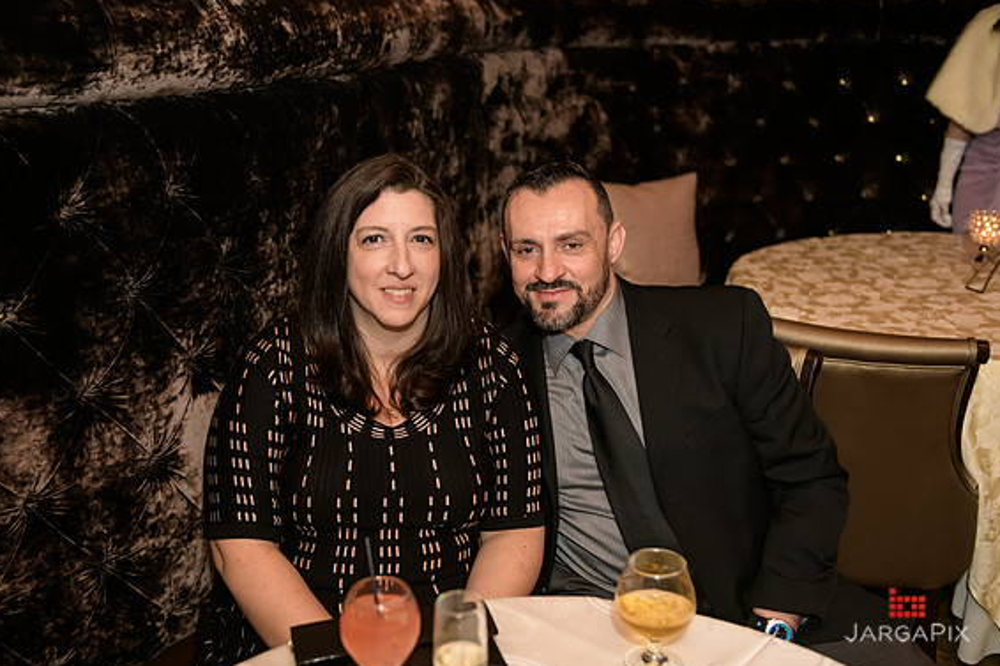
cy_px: 338
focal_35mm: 41
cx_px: 502
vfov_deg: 32.6
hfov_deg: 47.4
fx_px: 1138
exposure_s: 1/125
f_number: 3.2
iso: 1600
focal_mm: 40
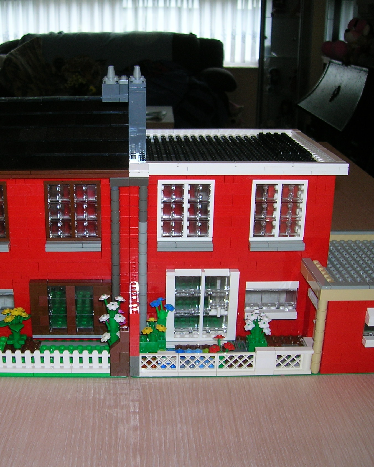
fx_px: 623
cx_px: 122
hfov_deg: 33.1
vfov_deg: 41.2
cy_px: 234
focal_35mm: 45
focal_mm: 5.7
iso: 50
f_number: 2.9
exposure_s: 1/60.1
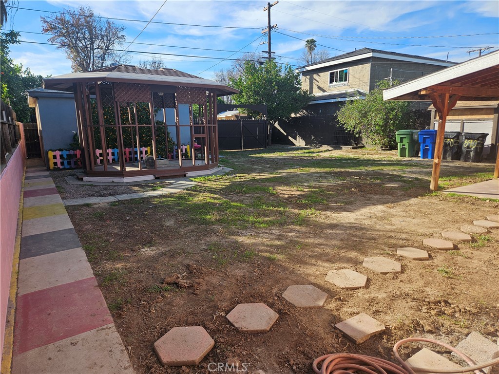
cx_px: 250
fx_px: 332
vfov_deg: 58.9
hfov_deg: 73.9
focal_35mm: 23
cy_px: 187
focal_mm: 5.4
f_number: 1.8
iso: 25
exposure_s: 1/1096
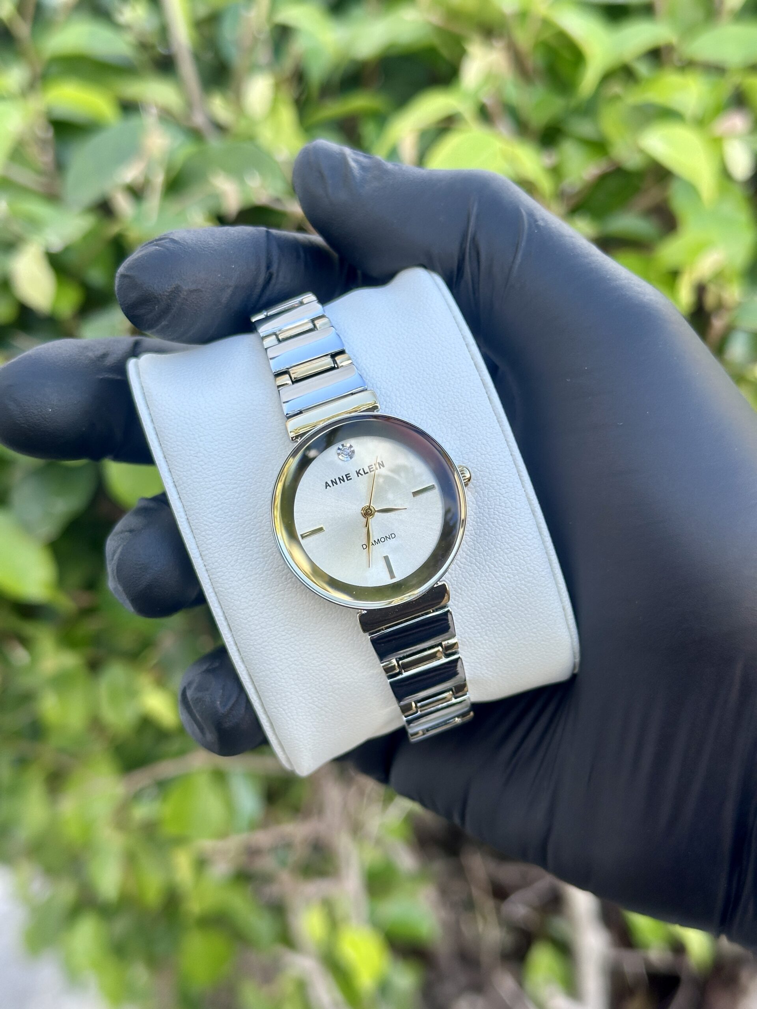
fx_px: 1400
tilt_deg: -30.1
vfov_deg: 39.7
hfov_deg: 30.3
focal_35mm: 48
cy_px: 504
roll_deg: +8.6
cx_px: 378
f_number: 1.78
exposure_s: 1/407
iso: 64
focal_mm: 6.86
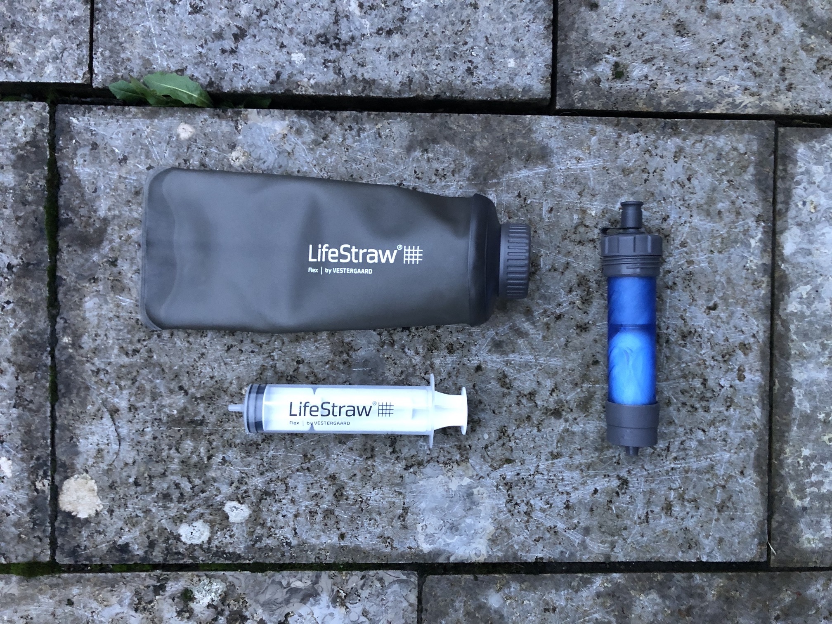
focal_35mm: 28
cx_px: 416
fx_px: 673
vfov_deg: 49.7
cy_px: 312
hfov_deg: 63.4
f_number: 1.8
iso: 100
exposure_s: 1/5
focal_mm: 3.99
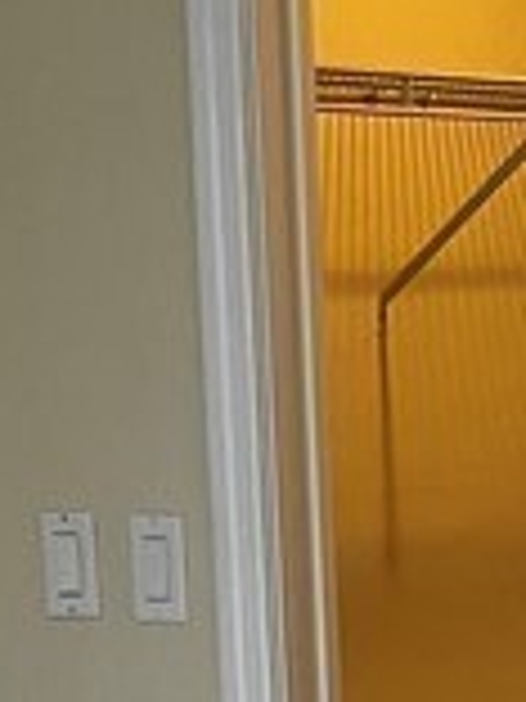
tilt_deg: -9.4
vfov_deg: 10.5
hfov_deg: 7.9
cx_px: 742
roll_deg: +1.5
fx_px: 3728
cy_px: 882
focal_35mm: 184
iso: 100
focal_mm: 3.99
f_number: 1.8
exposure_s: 1/60
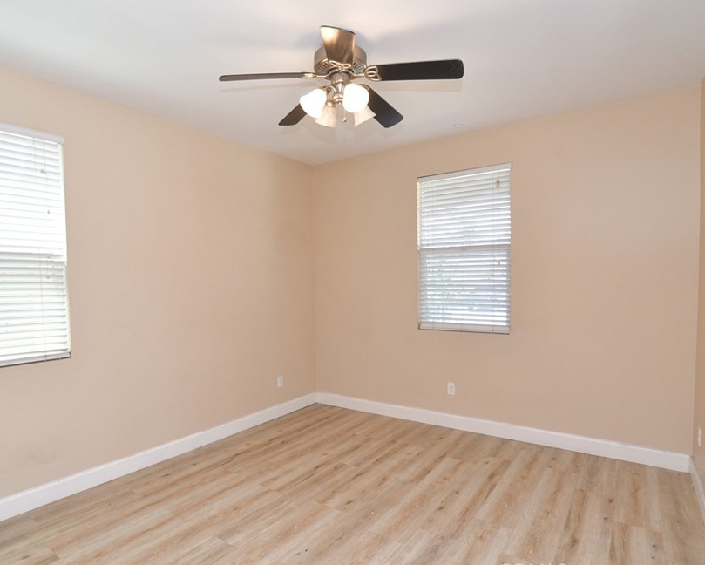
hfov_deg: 81.5
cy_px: 286
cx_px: 337
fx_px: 409
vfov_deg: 69.2
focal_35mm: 20
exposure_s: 1/60
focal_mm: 11
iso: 800
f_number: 7.1
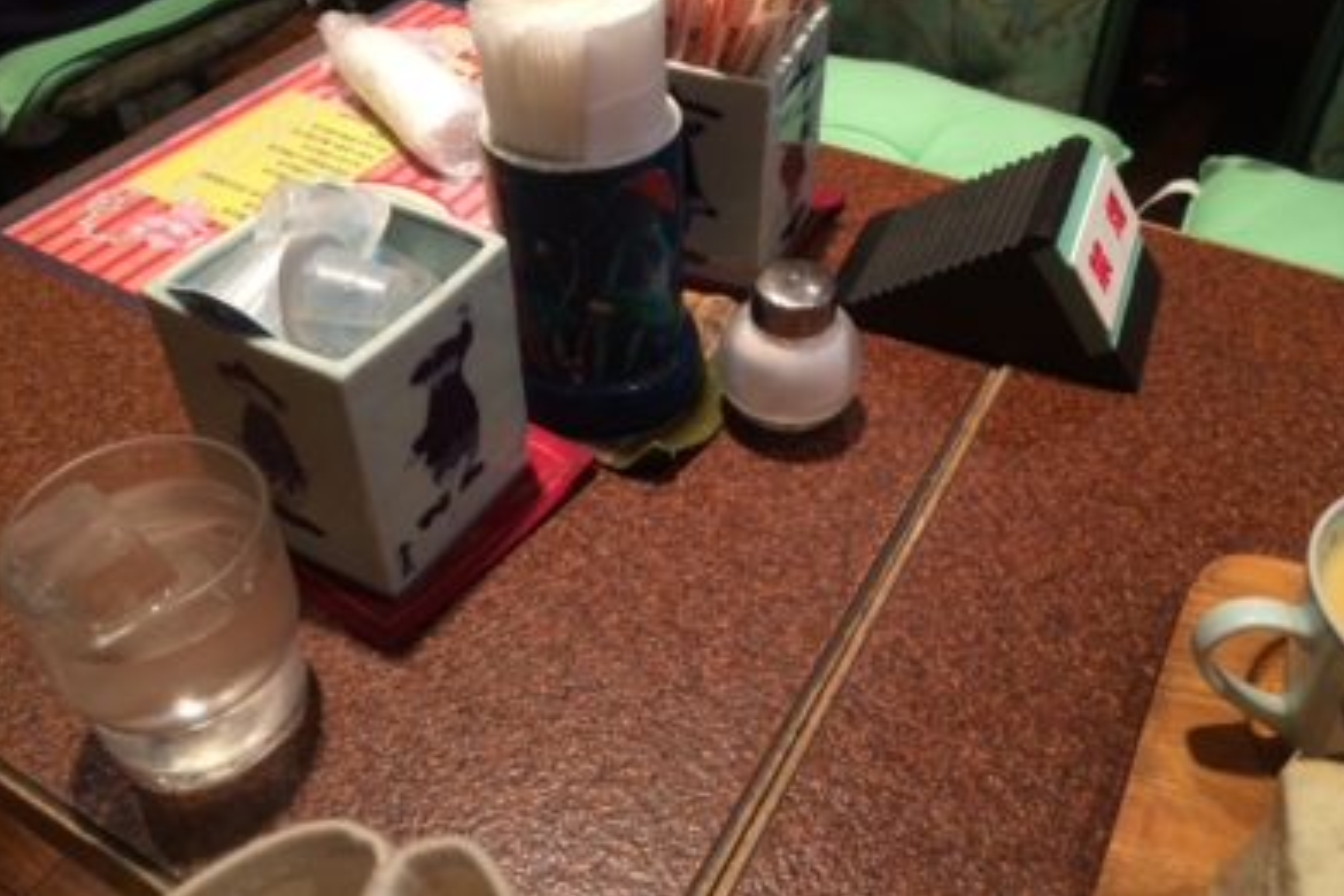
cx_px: 675
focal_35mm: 32
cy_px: 383
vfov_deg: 41.0
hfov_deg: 58.7
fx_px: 1195
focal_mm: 4.12
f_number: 2.2
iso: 125
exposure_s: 1/30
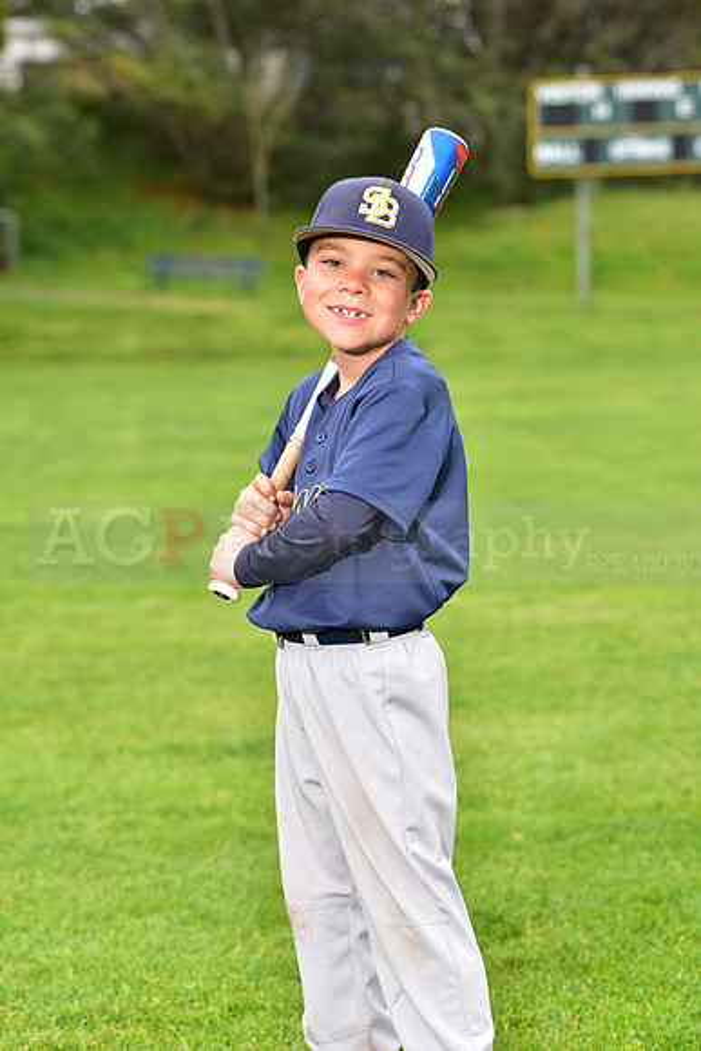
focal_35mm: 116
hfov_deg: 11.8
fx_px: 3386
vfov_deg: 17.6
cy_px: 526
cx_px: 350
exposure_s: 1/250
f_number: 5.6
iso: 400
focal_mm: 116
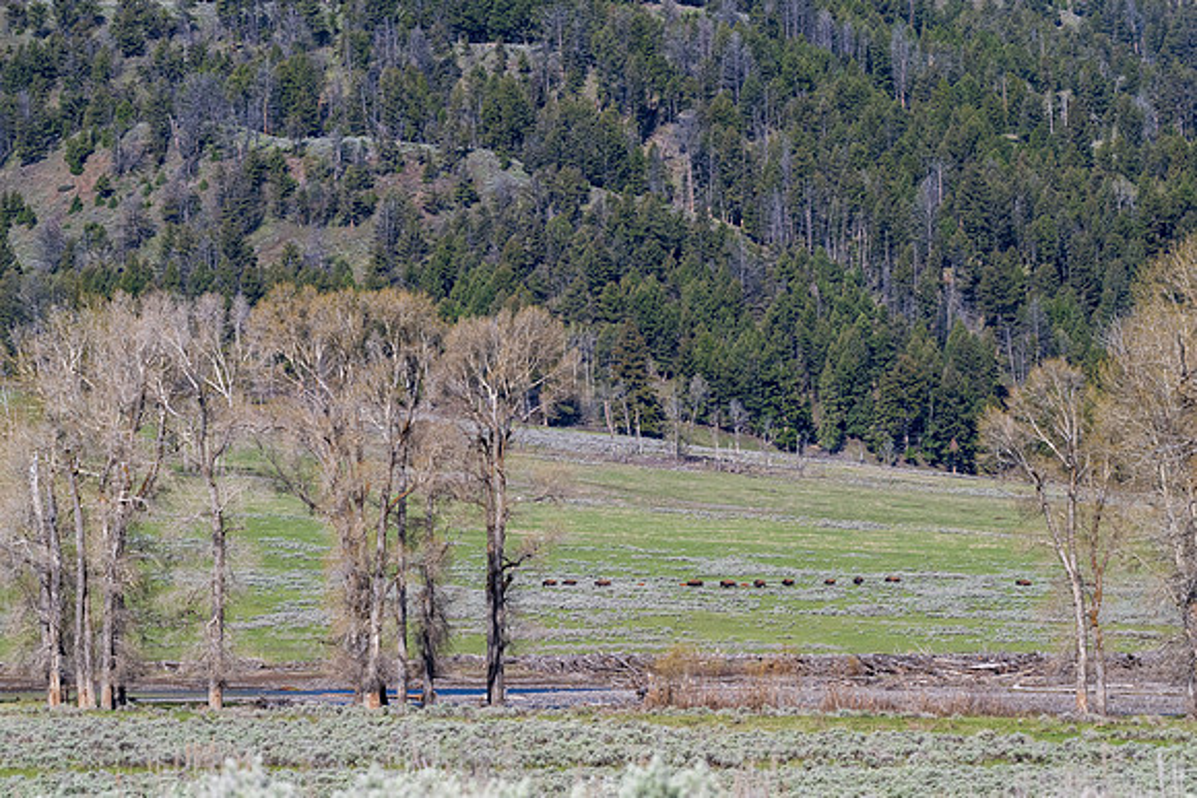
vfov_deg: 7.3
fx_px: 6219
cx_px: 622
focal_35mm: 187
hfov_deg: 11.0
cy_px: 413
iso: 1000
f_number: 14
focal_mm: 180
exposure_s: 1/800
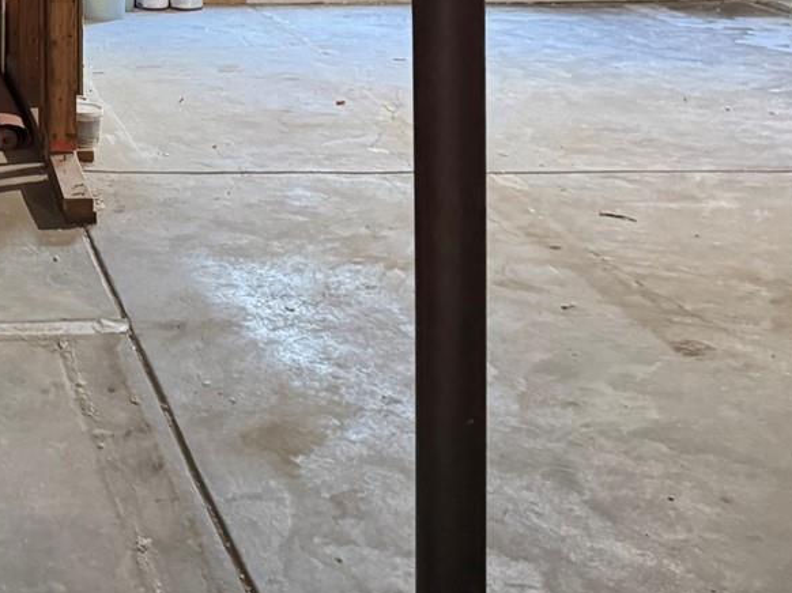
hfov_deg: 27.0
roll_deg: +1.7
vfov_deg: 20.4
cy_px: -171
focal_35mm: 66
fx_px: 1509
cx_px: -82
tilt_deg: -4.5
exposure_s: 1/40
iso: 800
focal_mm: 6.76
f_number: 1.78
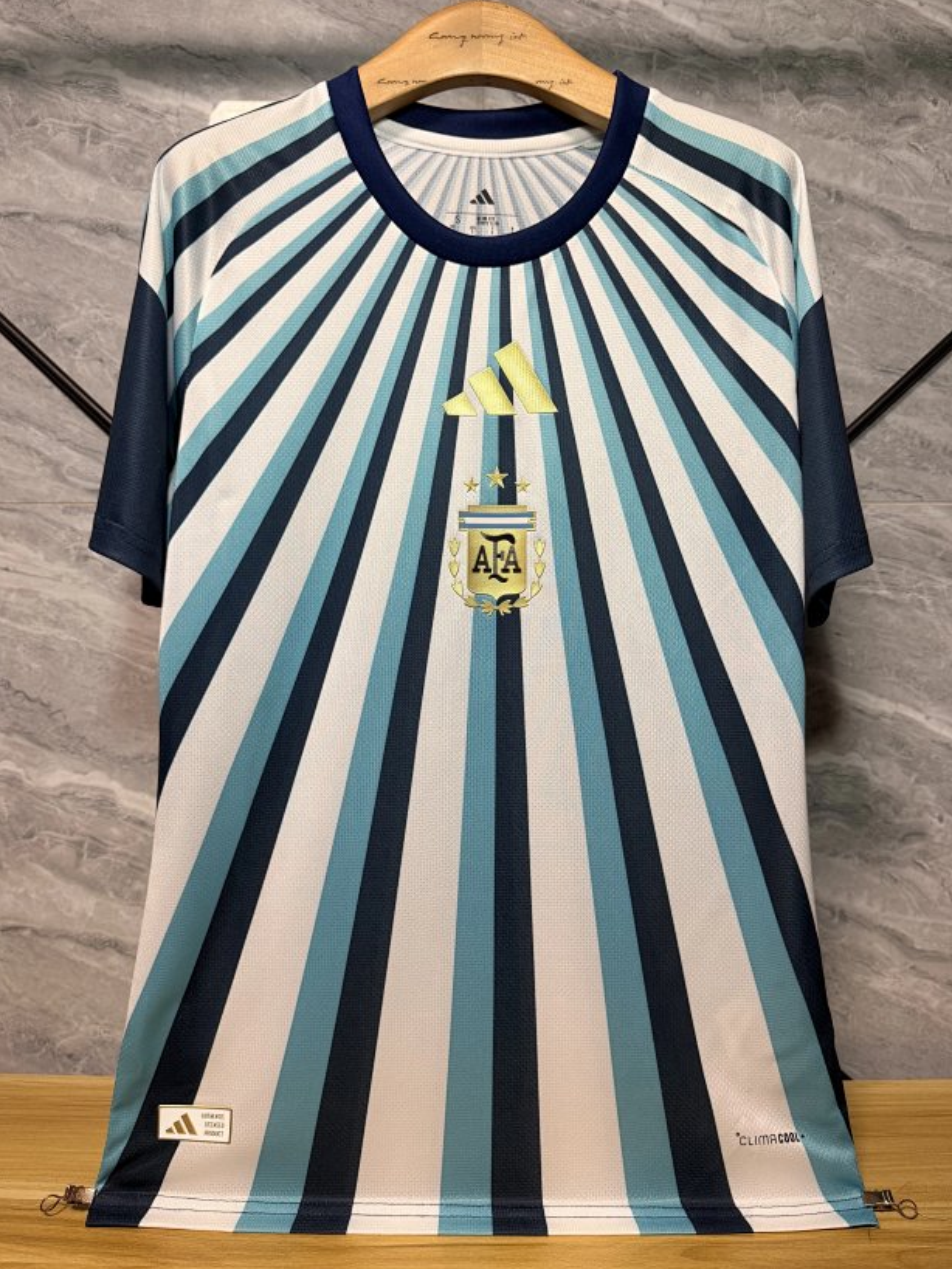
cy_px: 617
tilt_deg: +0.8
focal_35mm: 25
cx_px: 482
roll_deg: -0.2
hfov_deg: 54.9
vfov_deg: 69.4
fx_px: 917
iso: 160
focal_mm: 6.76
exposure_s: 1/100
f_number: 1.78
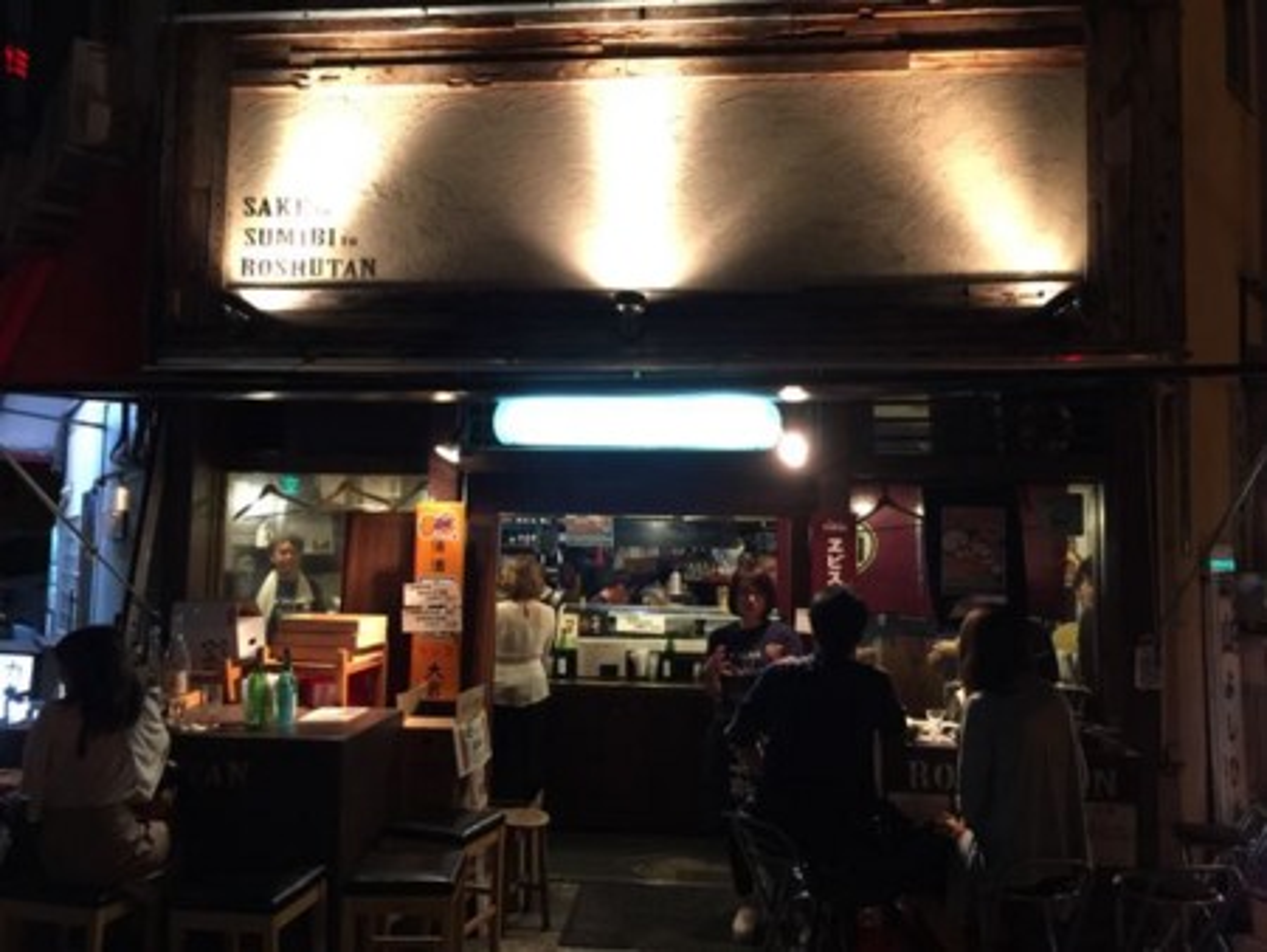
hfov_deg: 61.6
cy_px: 476
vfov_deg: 48.3
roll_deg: -1.2
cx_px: 634
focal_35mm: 29
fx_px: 1062
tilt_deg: +5.5
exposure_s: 1/15
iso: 125
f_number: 2.2
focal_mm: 4.15
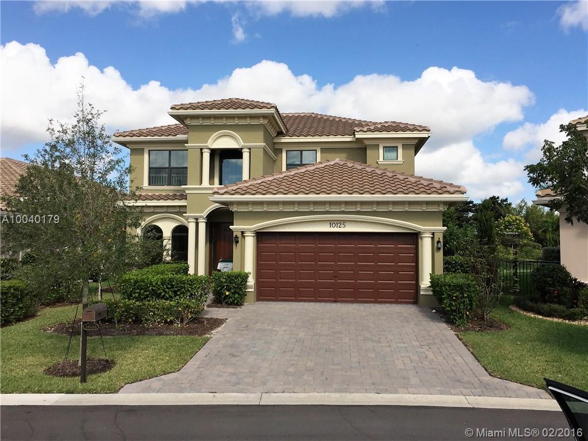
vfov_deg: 48.2
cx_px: 294
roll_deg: -2.9
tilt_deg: +3.2
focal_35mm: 29
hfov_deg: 61.7
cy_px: 220
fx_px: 493
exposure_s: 1/2326
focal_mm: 4.15
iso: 32
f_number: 2.2
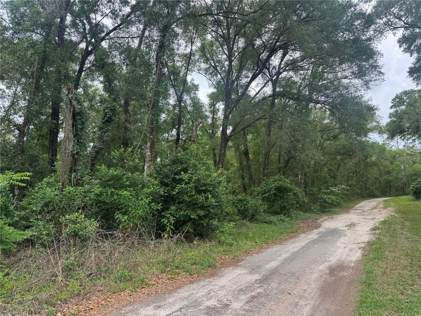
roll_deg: +3.0
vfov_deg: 56.8
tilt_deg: +9.4
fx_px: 292
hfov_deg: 71.6
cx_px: 210
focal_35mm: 24
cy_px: 158
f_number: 1.78
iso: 64
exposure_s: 1/148
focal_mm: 6.76
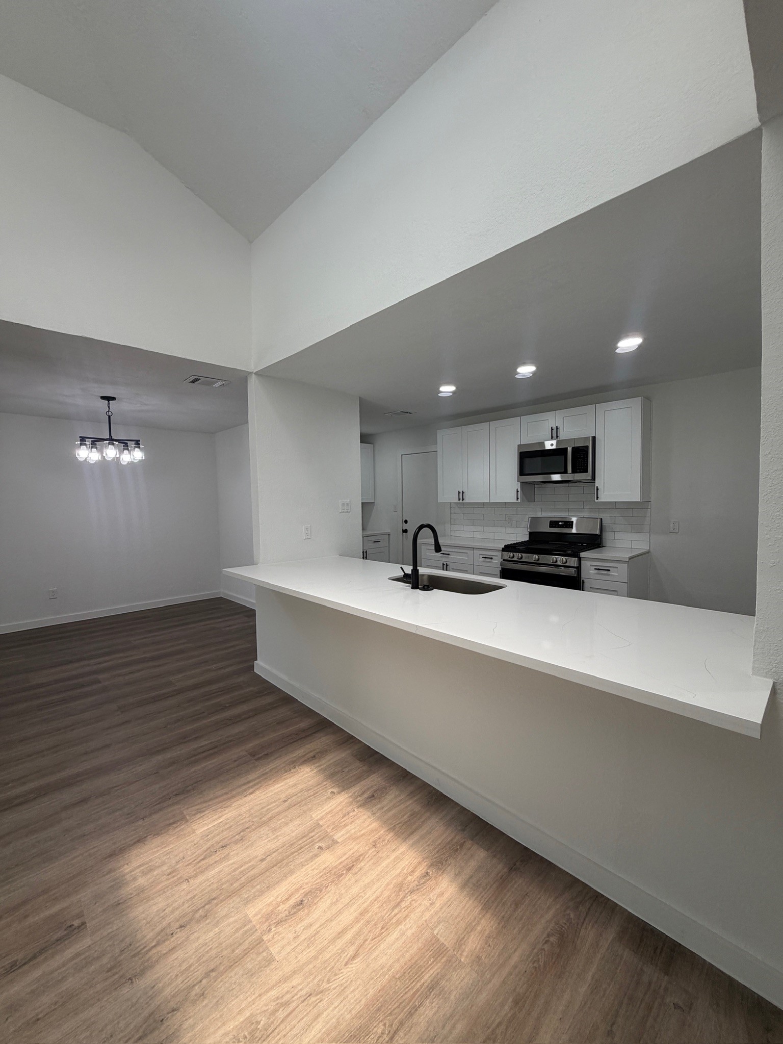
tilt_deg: -2.6
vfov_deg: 102.1
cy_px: 522
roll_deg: +0.8
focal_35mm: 14
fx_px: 422
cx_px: 392
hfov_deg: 85.7
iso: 100
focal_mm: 2.22
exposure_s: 1/120
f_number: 2.2
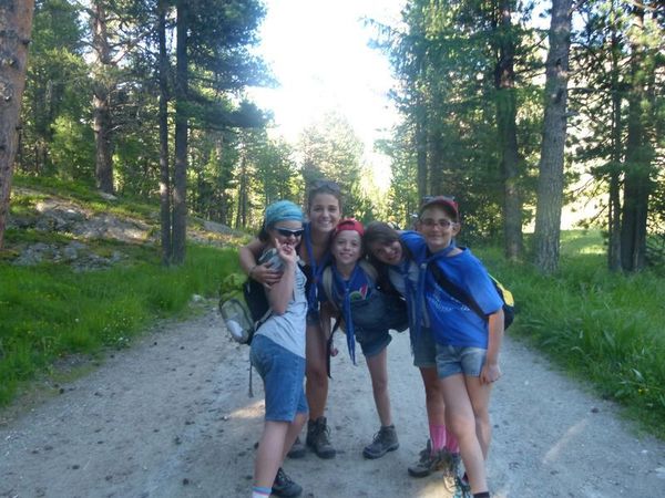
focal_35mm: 25
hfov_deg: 69.4
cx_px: 332
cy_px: 249
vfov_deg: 54.9
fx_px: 480
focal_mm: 4.5
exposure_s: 1/125
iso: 200
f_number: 2.8
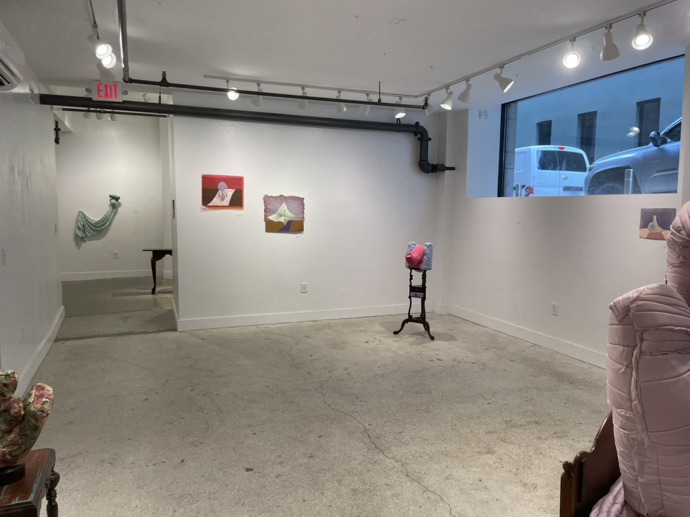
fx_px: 518
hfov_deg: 67.3
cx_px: 345
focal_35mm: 26
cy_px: 258
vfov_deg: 53.1
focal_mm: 4.2
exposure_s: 1/120
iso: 32
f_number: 1.6
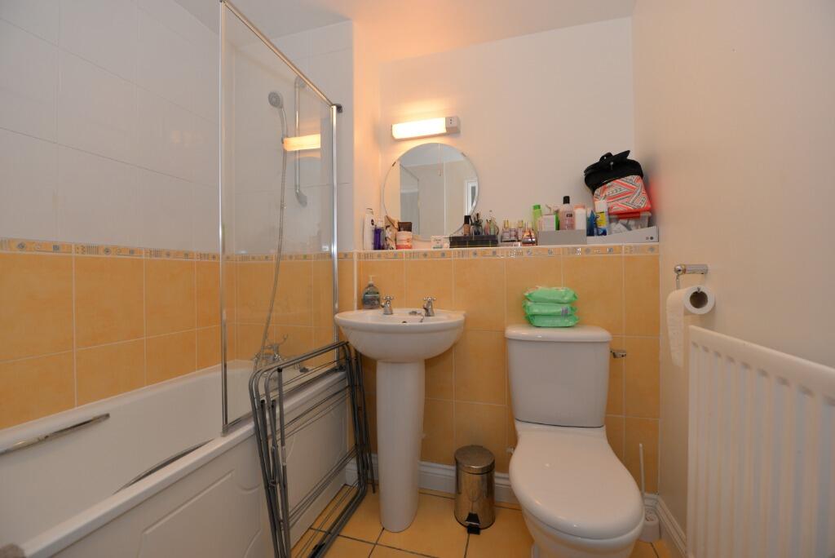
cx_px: 418
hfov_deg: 104.2
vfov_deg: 81.3
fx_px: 325
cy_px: 279
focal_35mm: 14
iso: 800
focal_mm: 14
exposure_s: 1/60
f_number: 4
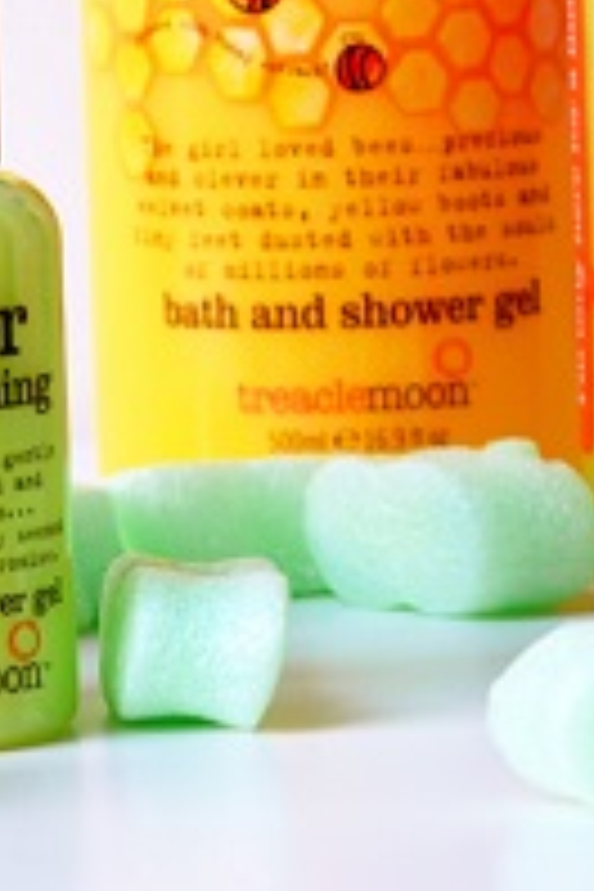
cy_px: 14
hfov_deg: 5.5
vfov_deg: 8.2
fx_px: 6187
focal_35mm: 250
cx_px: 608
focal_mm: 50
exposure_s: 1/10
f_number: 5.6
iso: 100
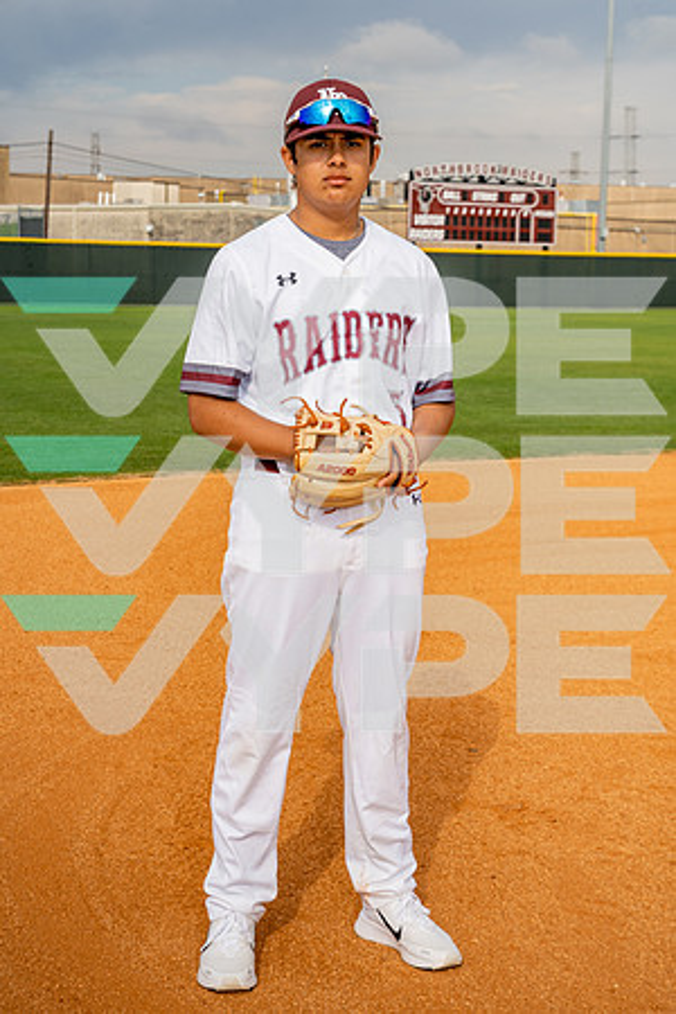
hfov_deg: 21.2
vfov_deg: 31.4
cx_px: 338
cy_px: 507
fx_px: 1803
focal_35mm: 64
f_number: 8
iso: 100
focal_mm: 64
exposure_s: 1/250
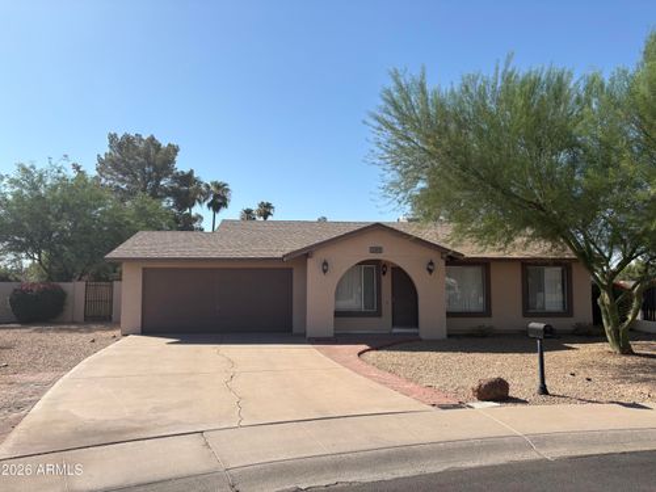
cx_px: 328
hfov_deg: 67.3
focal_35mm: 26
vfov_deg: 53.1
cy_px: 246
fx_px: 493
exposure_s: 1/4065
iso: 50
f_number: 1.6
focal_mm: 5.96
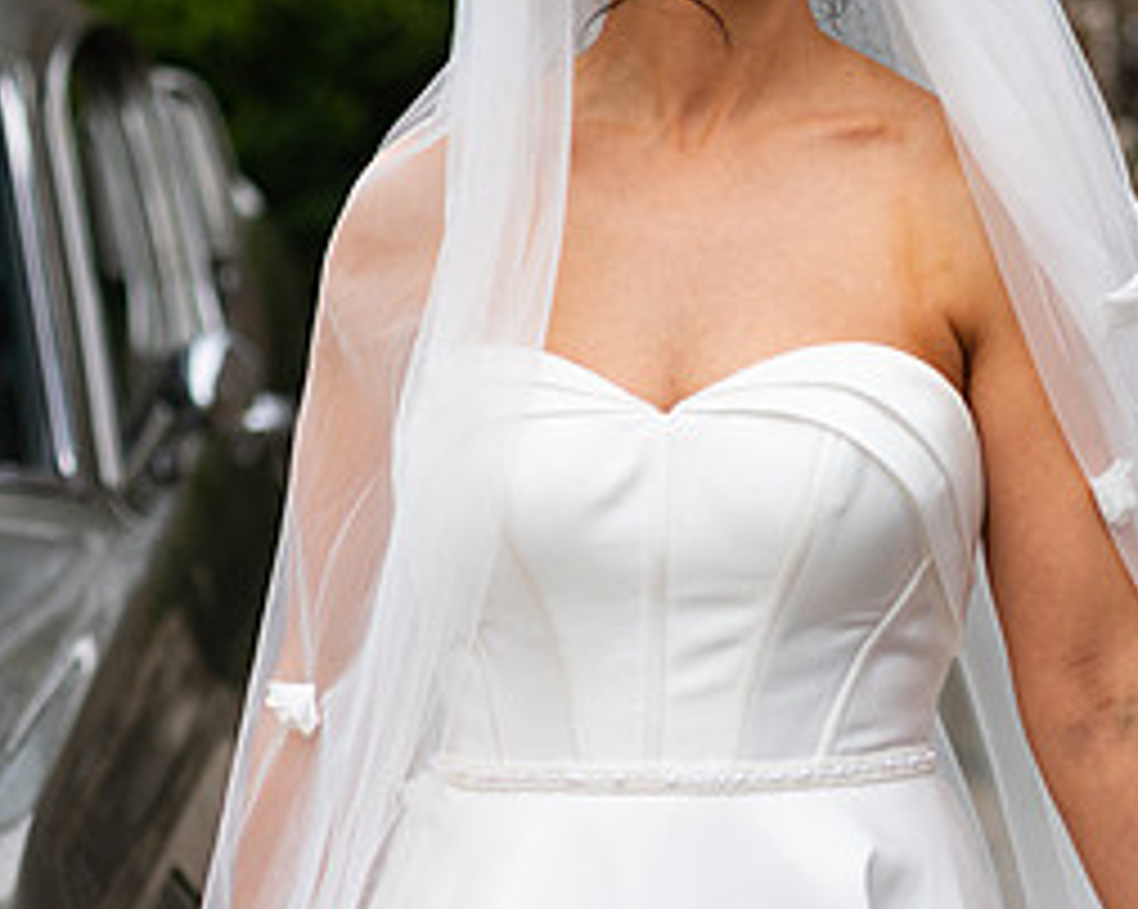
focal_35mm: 226
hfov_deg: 8.5
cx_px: 1250
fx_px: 7606
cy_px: 52
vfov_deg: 6.8
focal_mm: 105
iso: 160
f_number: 3.5
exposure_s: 1/160
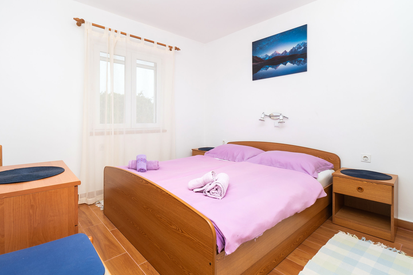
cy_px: 124
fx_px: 195
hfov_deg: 93.1
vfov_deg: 70.2
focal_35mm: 17
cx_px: 191
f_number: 8
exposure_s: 1/200
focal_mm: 10
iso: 160
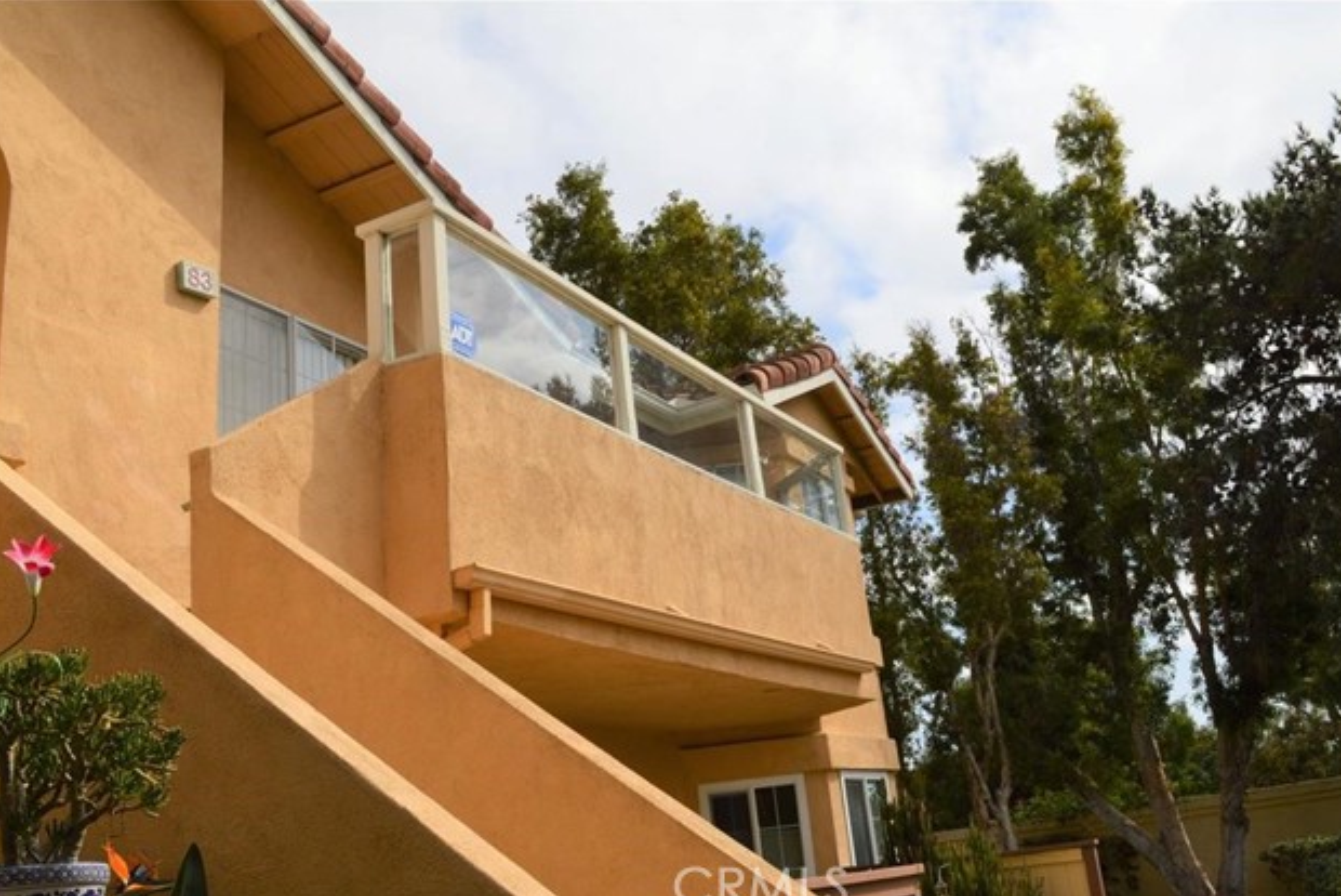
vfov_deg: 38.9
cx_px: 681
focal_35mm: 34
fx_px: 1267
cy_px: 458
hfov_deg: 55.8
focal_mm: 22
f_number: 11
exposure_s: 1/500
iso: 250
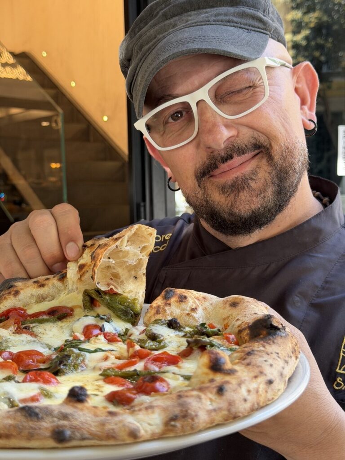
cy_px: 230
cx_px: 172
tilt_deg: -3.2
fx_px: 638
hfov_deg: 30.3
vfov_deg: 39.7
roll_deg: +1.1
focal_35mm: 48
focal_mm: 6.76
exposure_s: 1/94
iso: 100
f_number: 1.78
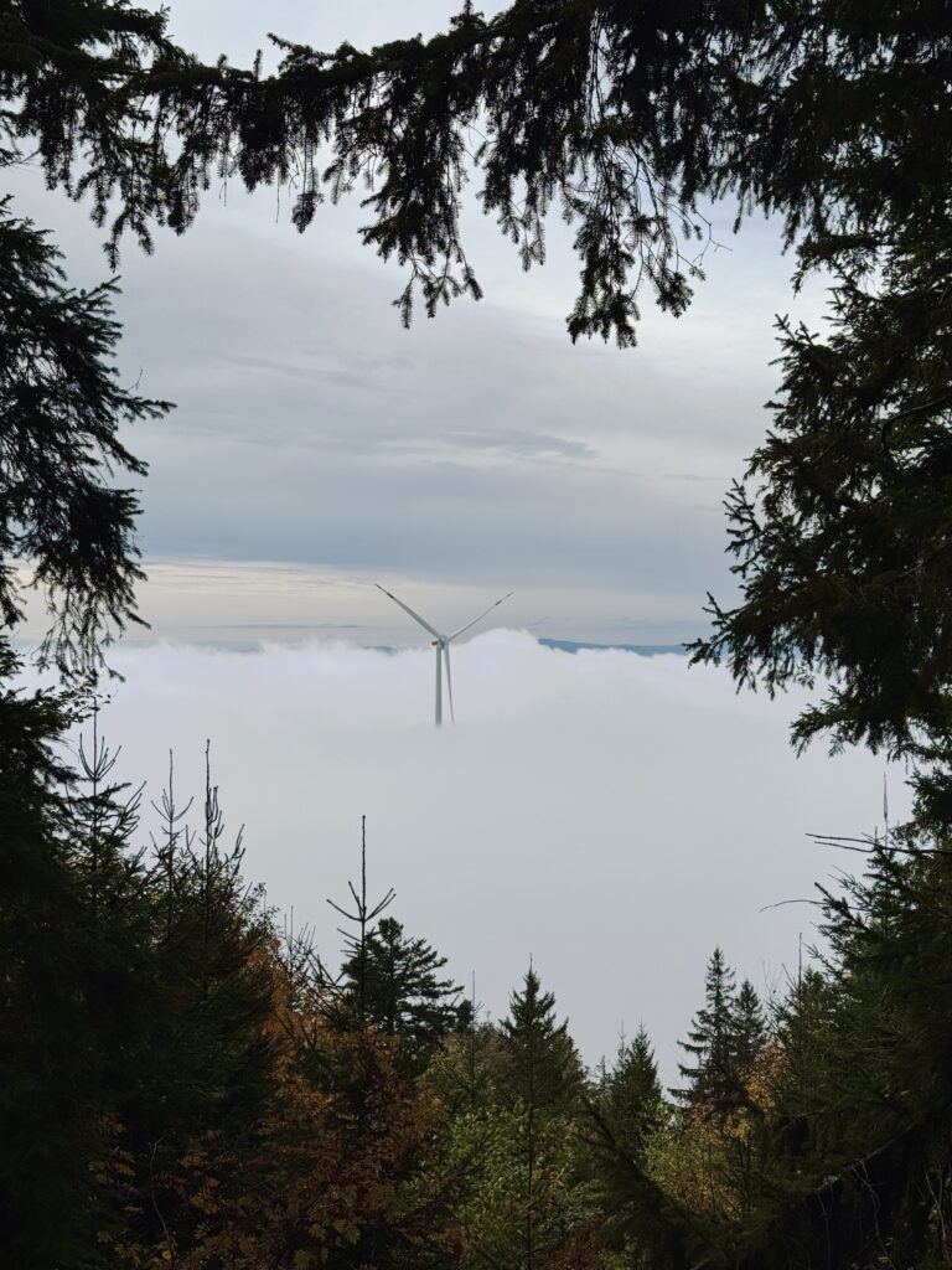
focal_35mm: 48
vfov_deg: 39.7
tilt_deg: -1.0
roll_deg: +0.1
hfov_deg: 30.3
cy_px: 635
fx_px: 1760
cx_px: 476
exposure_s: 1/5376
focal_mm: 6.76
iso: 64
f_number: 1.78
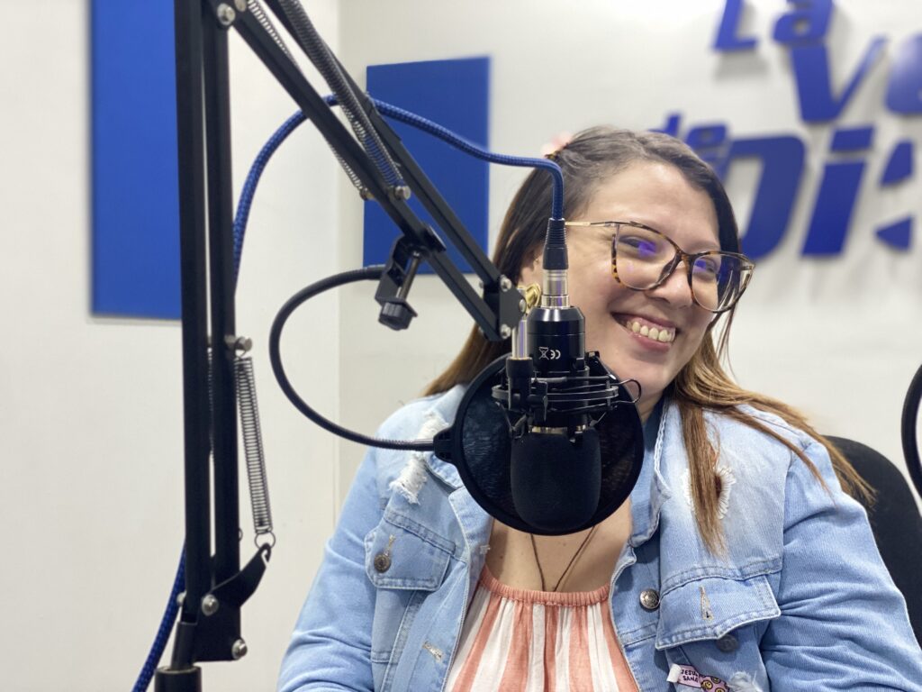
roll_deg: -0.2
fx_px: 1385
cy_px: 346
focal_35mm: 52
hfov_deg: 36.8
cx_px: 461
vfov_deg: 28.0
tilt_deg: +0.6
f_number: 2
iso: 250
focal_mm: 6
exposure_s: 1/40
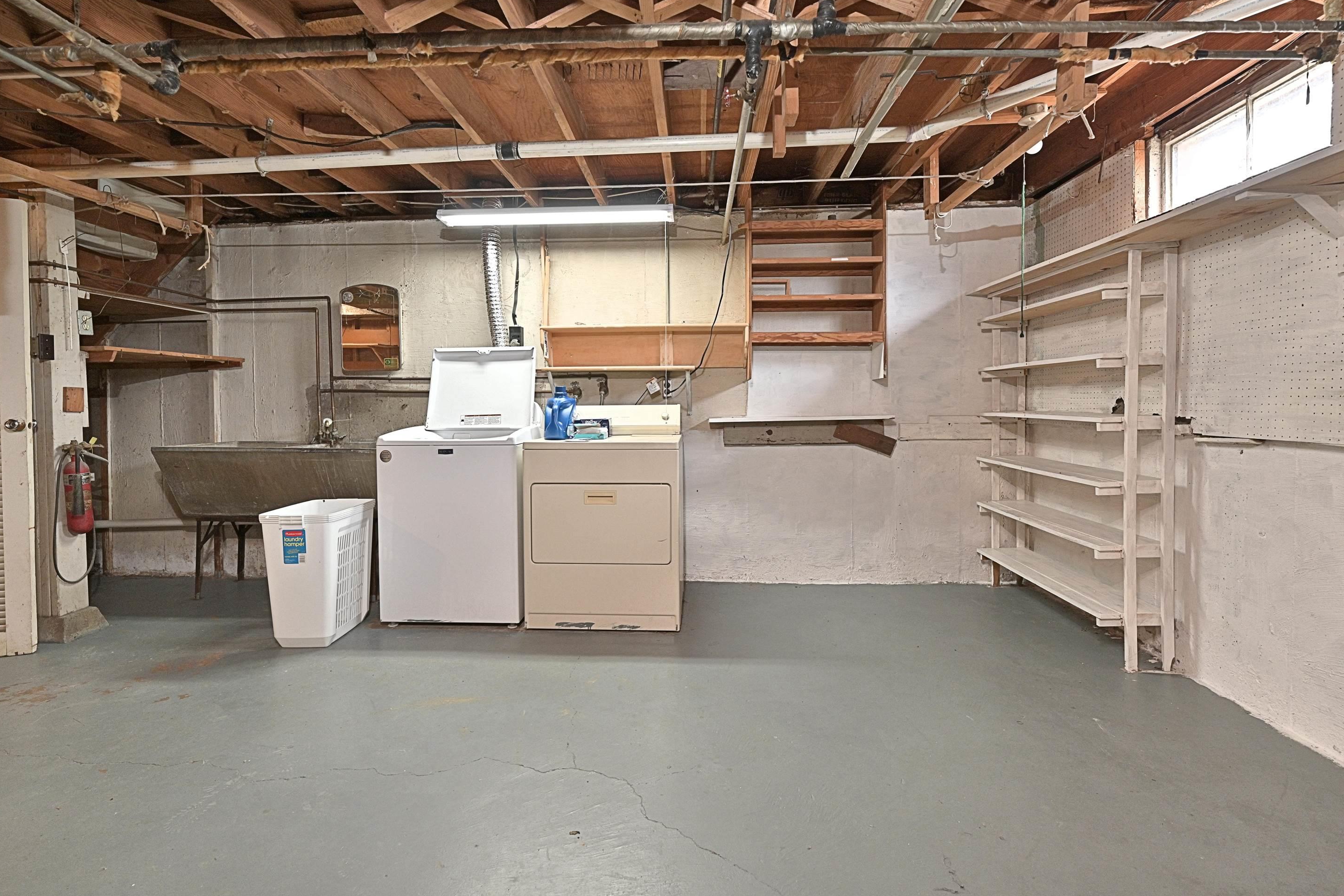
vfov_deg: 71.9
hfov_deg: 94.9
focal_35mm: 17
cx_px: 667
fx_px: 617
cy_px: 420
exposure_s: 1/30
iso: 400
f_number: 5
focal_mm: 15.5
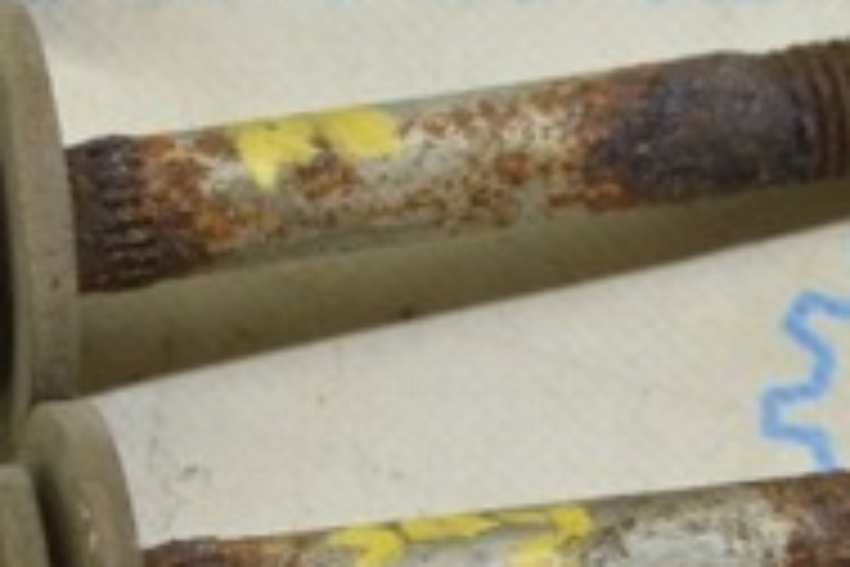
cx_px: 283
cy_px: 385
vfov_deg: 7.7
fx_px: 4195
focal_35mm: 178
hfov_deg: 11.6
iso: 400
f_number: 5.6
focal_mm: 35
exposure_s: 1/25
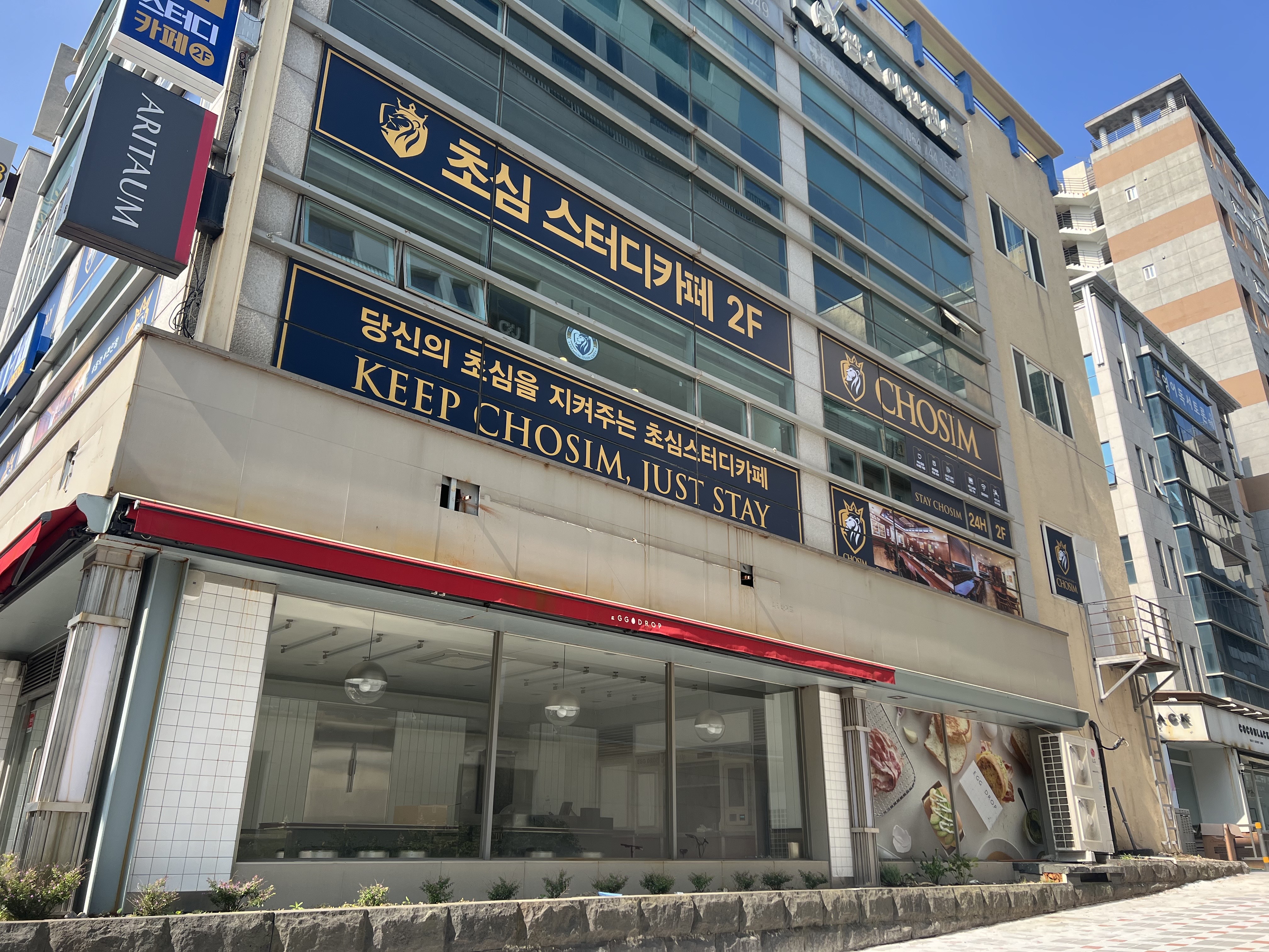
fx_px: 953
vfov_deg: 53.1
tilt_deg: +21.8
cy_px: 476
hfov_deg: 67.3
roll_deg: +0.1
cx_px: 634
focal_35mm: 26
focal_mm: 5.7
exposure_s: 1/1361
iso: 50
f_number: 1.5
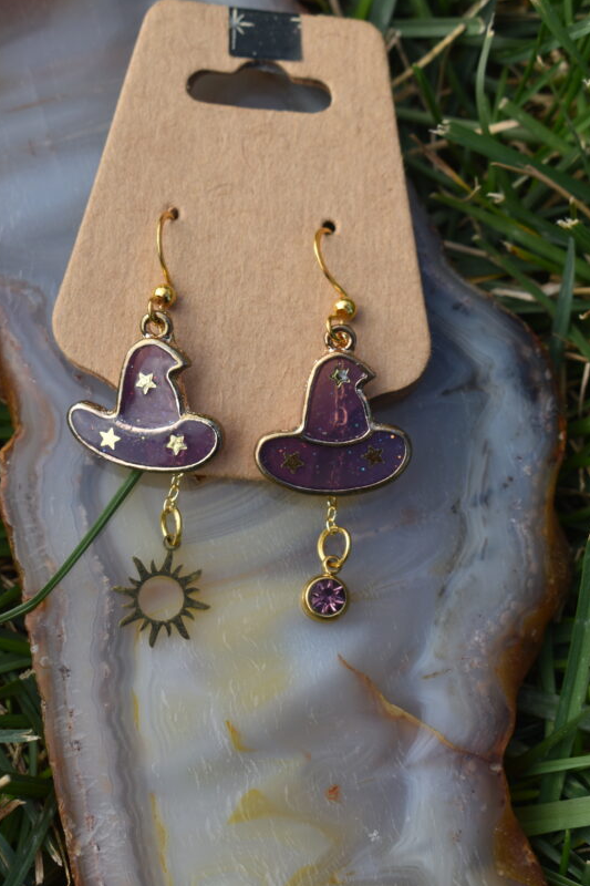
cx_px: 229
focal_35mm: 73
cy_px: 421
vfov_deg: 27.7
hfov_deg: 18.6
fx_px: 1795
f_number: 8
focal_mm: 38
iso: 100
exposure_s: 1/125
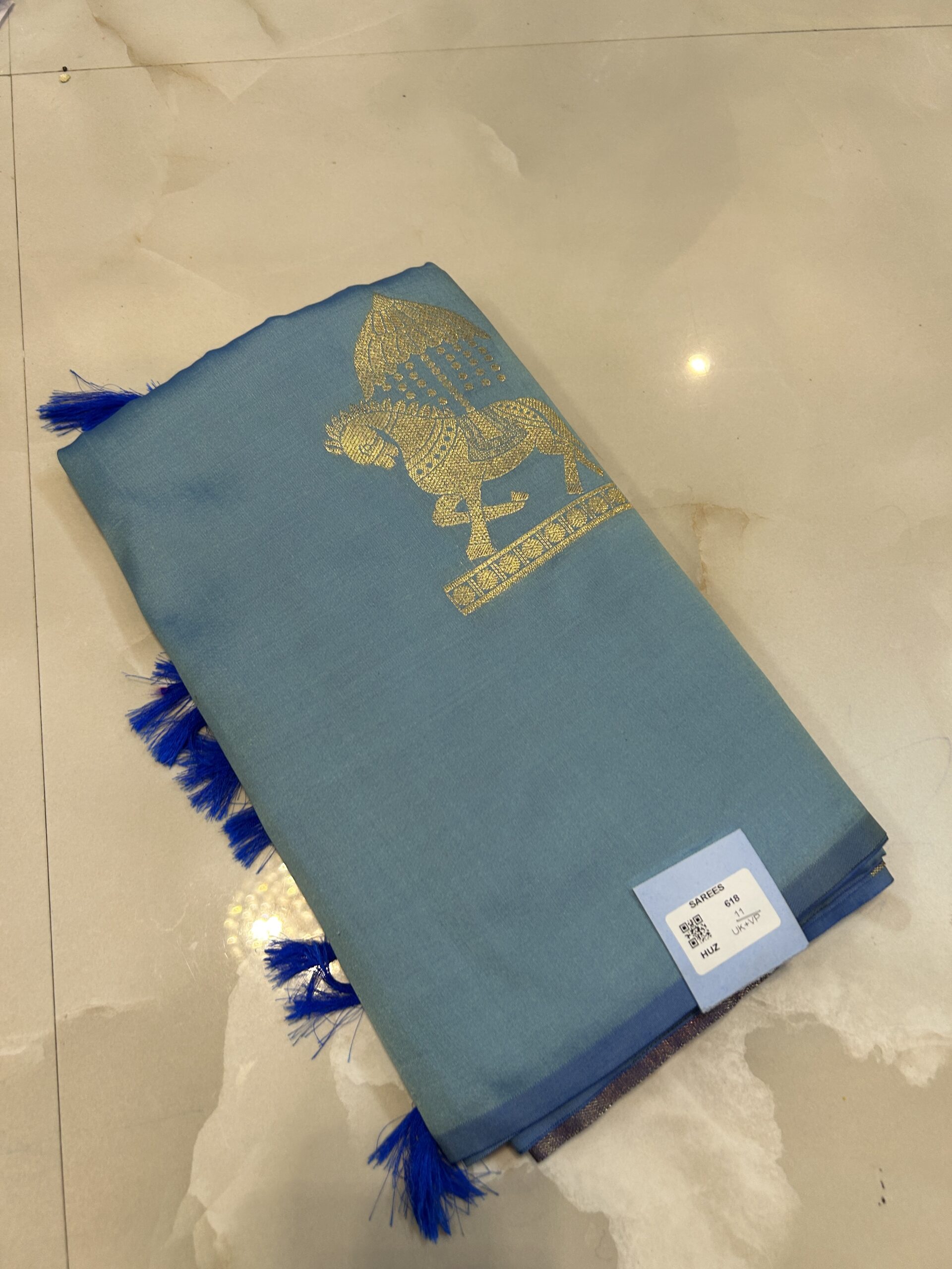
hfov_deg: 53.1
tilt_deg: -65.9
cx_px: 476
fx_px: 953
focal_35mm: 26
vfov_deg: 67.3
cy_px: 634
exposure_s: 1/50
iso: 80
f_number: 1.5
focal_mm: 5.7
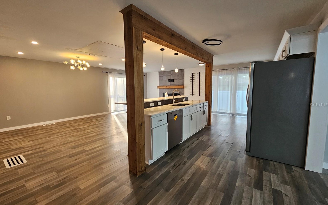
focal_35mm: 14
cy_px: 105
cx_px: 163
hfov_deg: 105.3
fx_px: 125
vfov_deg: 78.6
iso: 125
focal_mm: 2.2
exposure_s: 1/60
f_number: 2.2
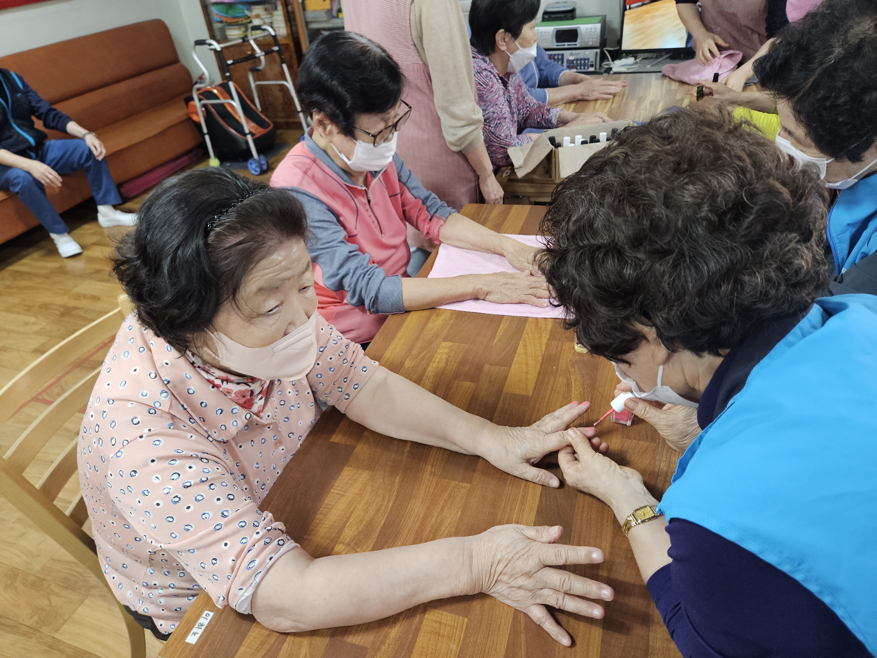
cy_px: 329
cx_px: 438
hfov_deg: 73.9
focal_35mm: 23
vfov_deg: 58.9
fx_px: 583
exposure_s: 1/120
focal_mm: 5.4
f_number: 1.8
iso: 400
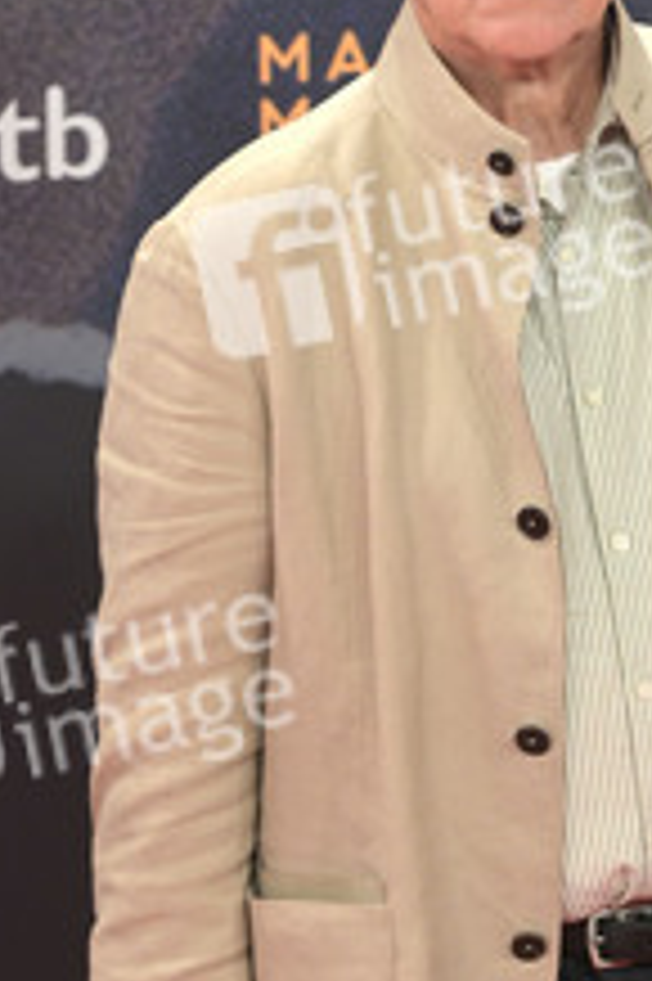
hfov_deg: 4.8
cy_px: 477
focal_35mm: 285
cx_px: 553
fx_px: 7754
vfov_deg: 7.2
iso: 1250
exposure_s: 1/400
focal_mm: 155
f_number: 5
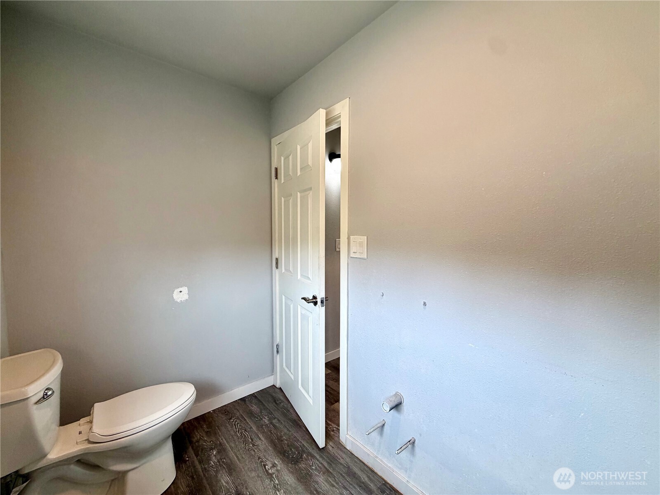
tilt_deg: -3.6
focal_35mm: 14
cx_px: 330
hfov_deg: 102.1
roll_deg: +0.2
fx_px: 267
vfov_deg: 85.7
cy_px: 248
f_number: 2.2
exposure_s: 1/120
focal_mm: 2.22
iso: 160
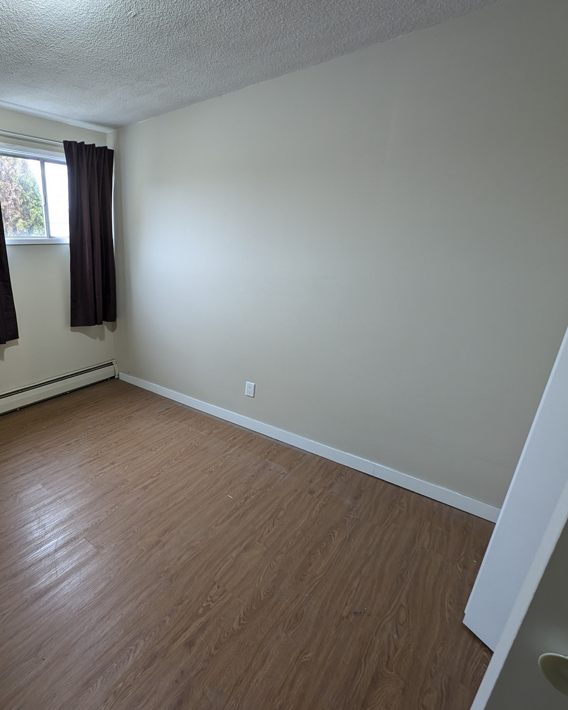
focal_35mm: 16
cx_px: 127
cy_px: 357
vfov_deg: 93.1
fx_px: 336
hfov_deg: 73.4
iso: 72
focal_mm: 2.23
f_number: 1.95
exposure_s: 1/23.8
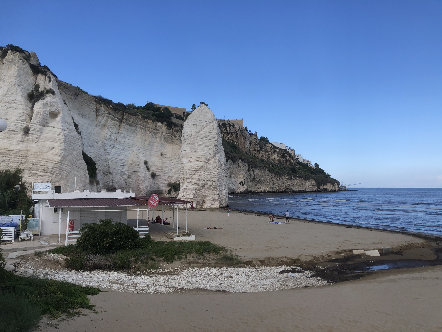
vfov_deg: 49.7
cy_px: 166
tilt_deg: +2.6
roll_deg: +1.1
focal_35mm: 28
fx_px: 358
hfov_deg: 63.4
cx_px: 221
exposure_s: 1/1499
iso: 20
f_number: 1.8
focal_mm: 4
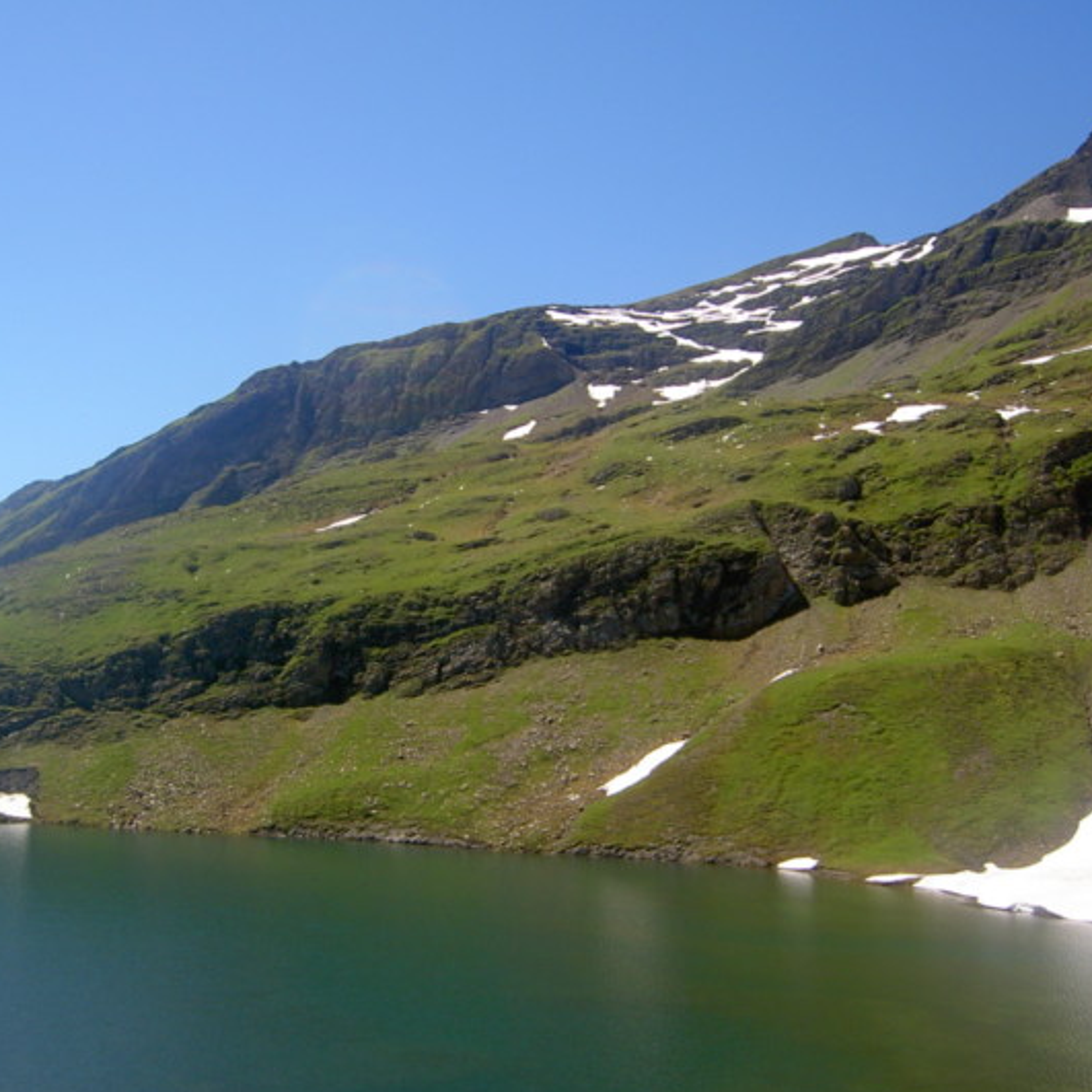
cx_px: 509
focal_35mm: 41
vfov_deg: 40.9
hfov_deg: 40.9
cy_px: 556
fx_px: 1463
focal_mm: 5.6
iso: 50
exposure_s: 1/320
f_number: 4.7
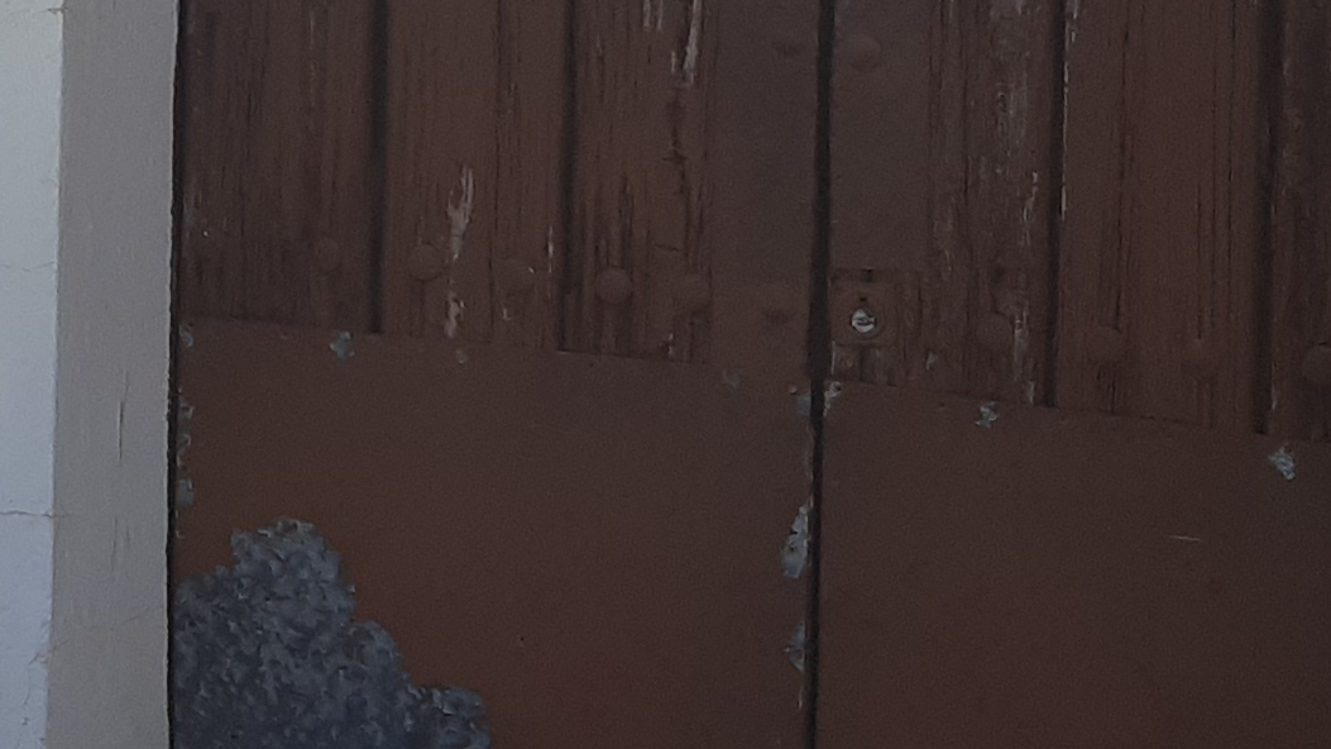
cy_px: -238
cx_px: -355
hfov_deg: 16.4
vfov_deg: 9.6
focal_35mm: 124
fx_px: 4376
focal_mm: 3.92
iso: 40
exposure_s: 1/1608
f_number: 1.7
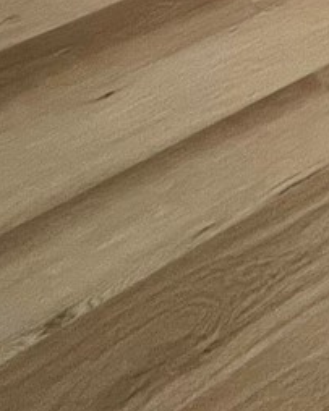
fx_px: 974
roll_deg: -2.1
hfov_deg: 16.5
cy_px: -549
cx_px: 566
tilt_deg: -8.5
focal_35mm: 80
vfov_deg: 15.2
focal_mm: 1.57
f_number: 1.8
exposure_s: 1/120
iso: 80
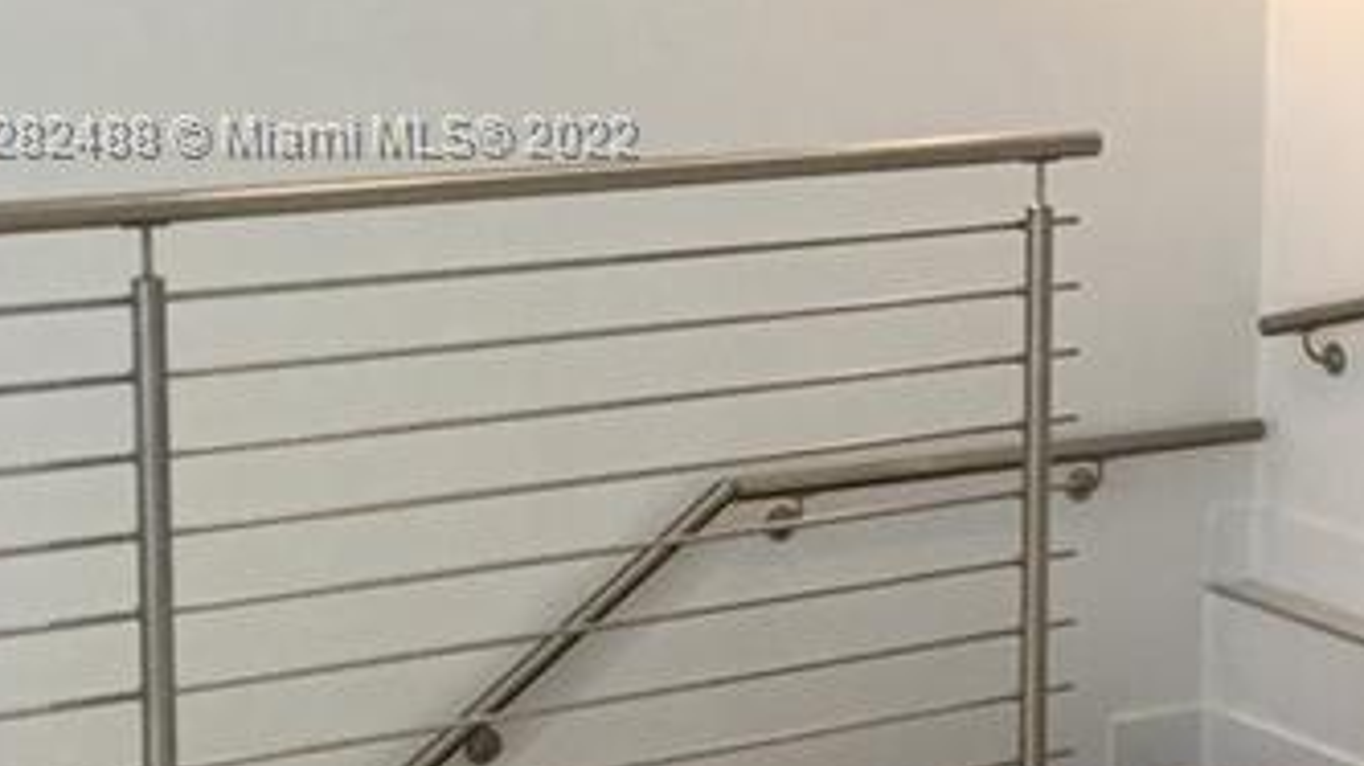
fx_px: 4121
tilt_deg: -3.8
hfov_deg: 17.7
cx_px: 1729
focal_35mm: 114
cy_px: 139
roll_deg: -2.0
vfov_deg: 10.6
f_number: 2.2
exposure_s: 1/15
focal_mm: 4.15
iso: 40
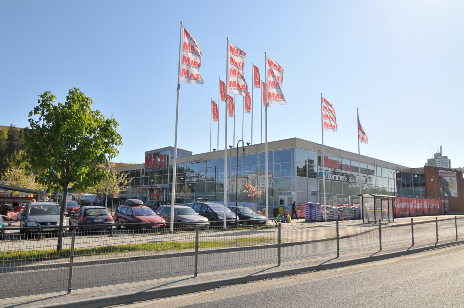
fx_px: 309
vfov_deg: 53.0
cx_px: 232
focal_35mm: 24
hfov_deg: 73.8
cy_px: 154
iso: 200
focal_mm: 16
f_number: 11
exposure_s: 1/250
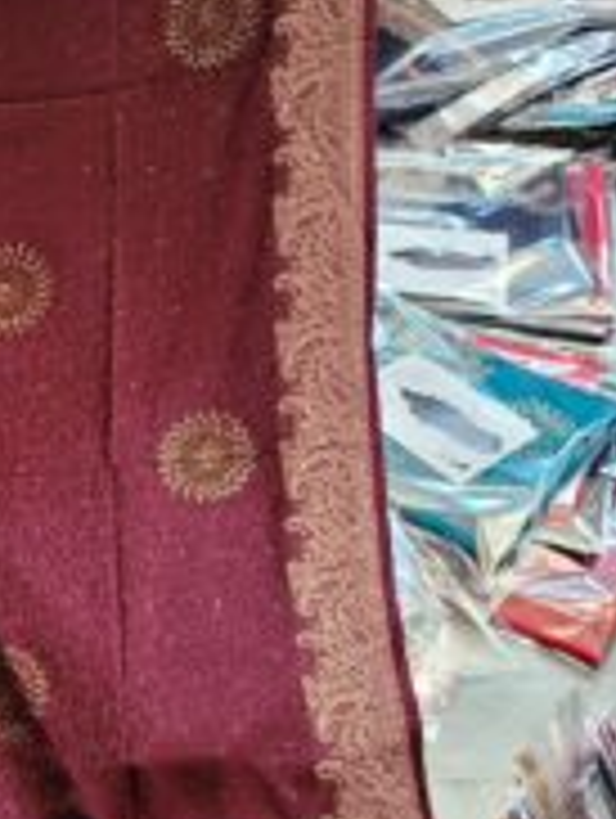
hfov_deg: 24.5
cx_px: 0
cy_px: 562
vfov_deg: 33.4
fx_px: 1349
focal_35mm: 57
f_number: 1.8
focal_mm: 5.4
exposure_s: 1/50
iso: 500
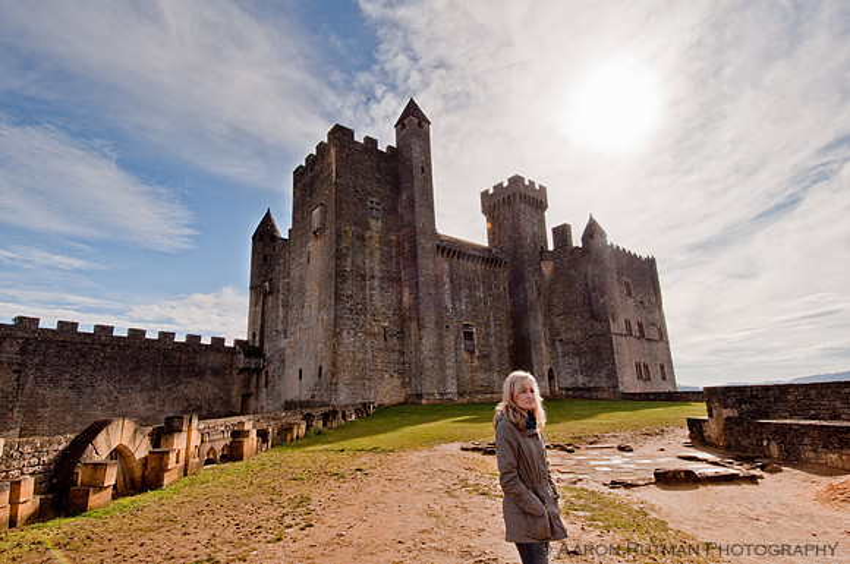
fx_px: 424
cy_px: 282
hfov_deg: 90.1
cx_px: 425
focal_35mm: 18
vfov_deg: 67.2
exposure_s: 1/750
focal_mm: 12
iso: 200
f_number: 13
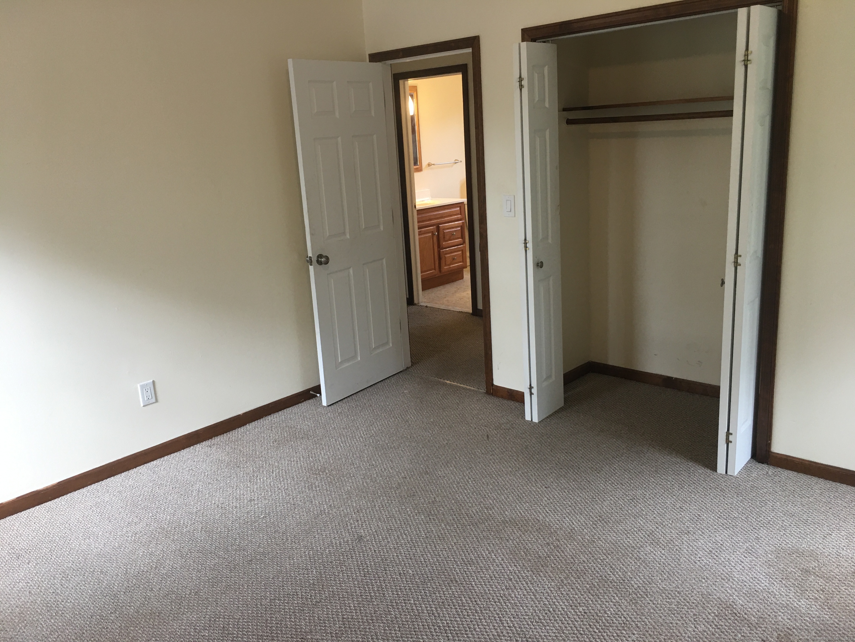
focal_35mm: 29
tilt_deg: -14.5
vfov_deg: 48.2
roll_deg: +3.6
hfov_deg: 61.7
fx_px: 716
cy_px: 321
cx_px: 428
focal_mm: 4.15
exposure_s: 1/15
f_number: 2.2
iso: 25
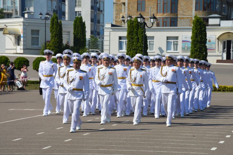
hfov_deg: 16.1
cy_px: 78
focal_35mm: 128
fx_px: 825
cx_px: 116
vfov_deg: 10.7
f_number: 9
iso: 100
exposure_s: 1/320
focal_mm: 85
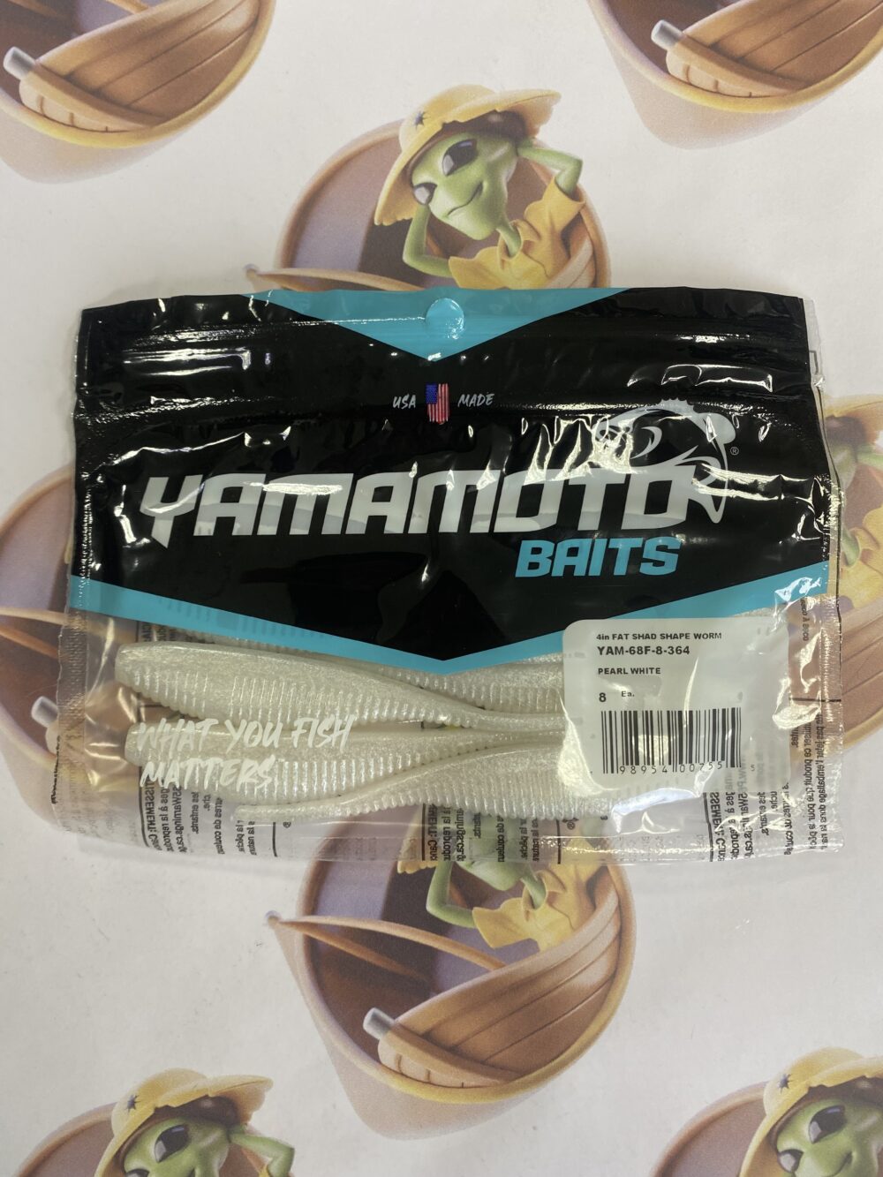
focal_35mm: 26
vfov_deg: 67.3
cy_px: 588
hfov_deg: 53.1
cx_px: 442
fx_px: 884
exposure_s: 1/120
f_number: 1.8
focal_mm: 4.25
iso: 125
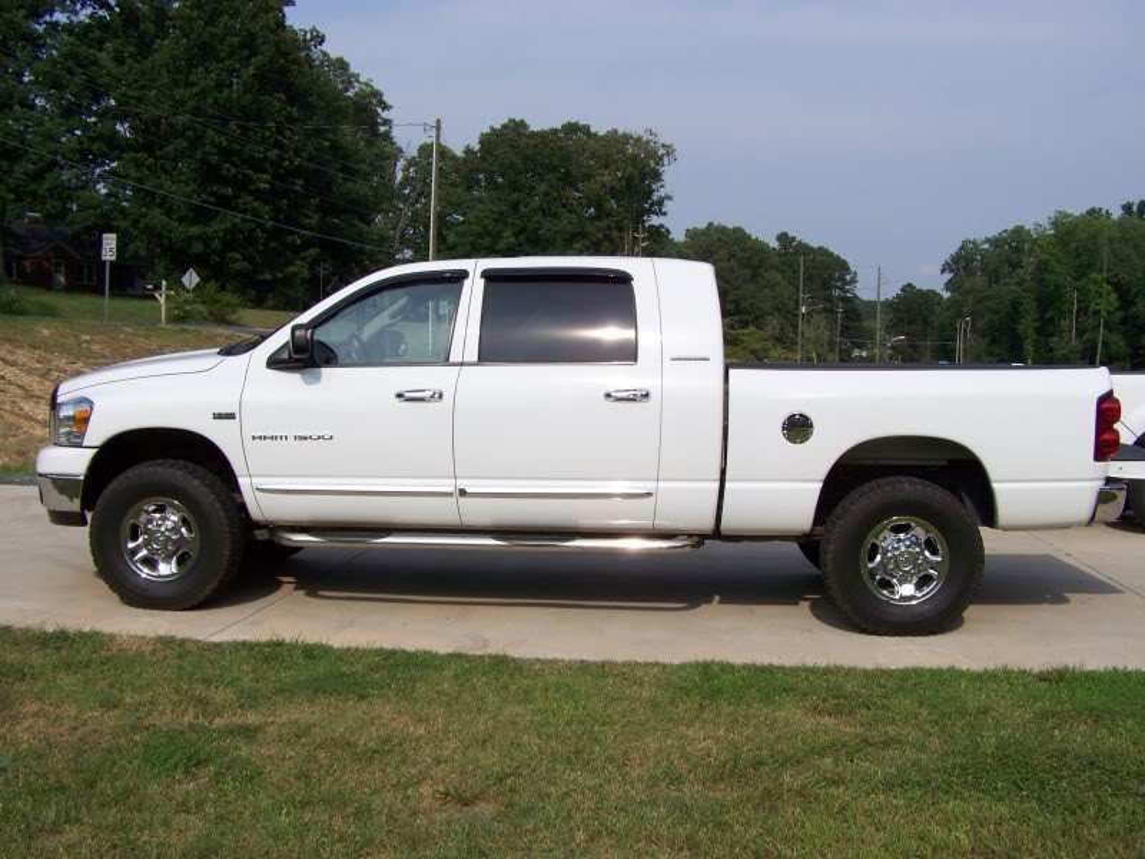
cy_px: 430
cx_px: 572
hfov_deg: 49.0
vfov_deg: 37.7
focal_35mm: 38
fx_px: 1257
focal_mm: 6.3
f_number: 4
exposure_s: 1/640
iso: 64
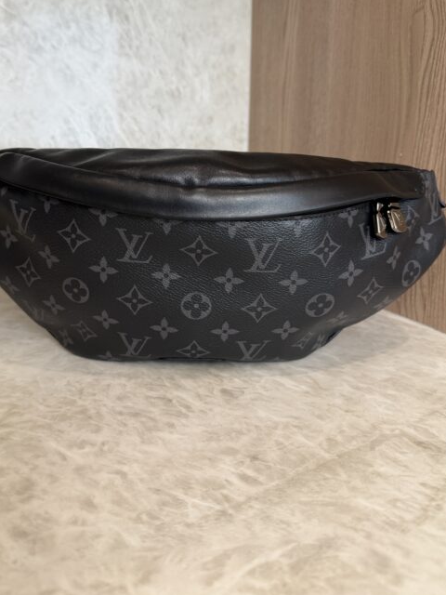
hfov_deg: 46.6
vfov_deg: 59.7
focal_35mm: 30
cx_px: 189
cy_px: 250
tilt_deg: -12.7
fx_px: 515
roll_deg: -0.9
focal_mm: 6.76
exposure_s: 1/120
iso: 125
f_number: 1.78
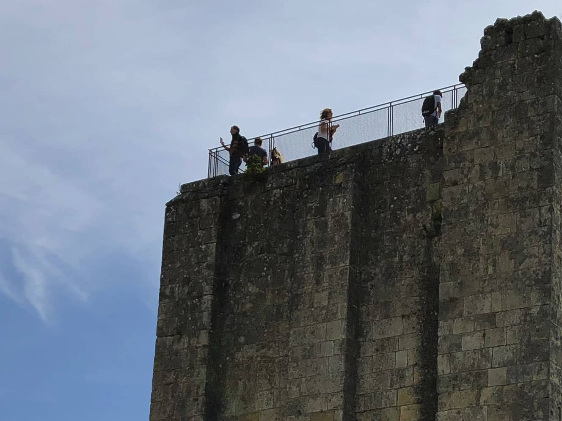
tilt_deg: +14.0
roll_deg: -0.8
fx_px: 1380
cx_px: 477
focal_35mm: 85
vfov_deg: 16.8
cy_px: 470
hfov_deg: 22.6
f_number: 1.8
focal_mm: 3.99
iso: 25
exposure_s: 1/4878
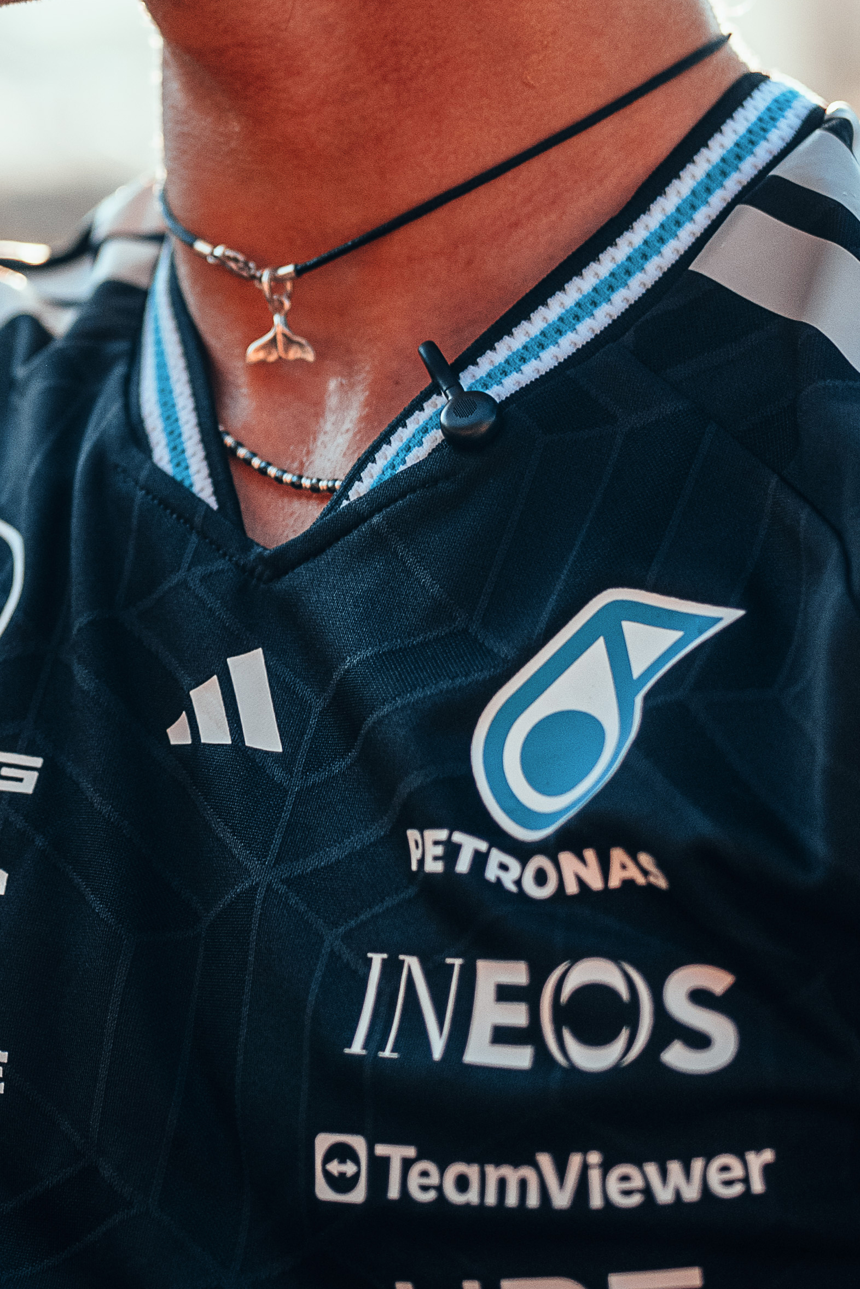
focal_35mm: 125
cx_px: 95
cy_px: 147
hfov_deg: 10.9
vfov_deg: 16.2
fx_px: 4479
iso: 100
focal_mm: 35
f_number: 1.4
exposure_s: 1/1250
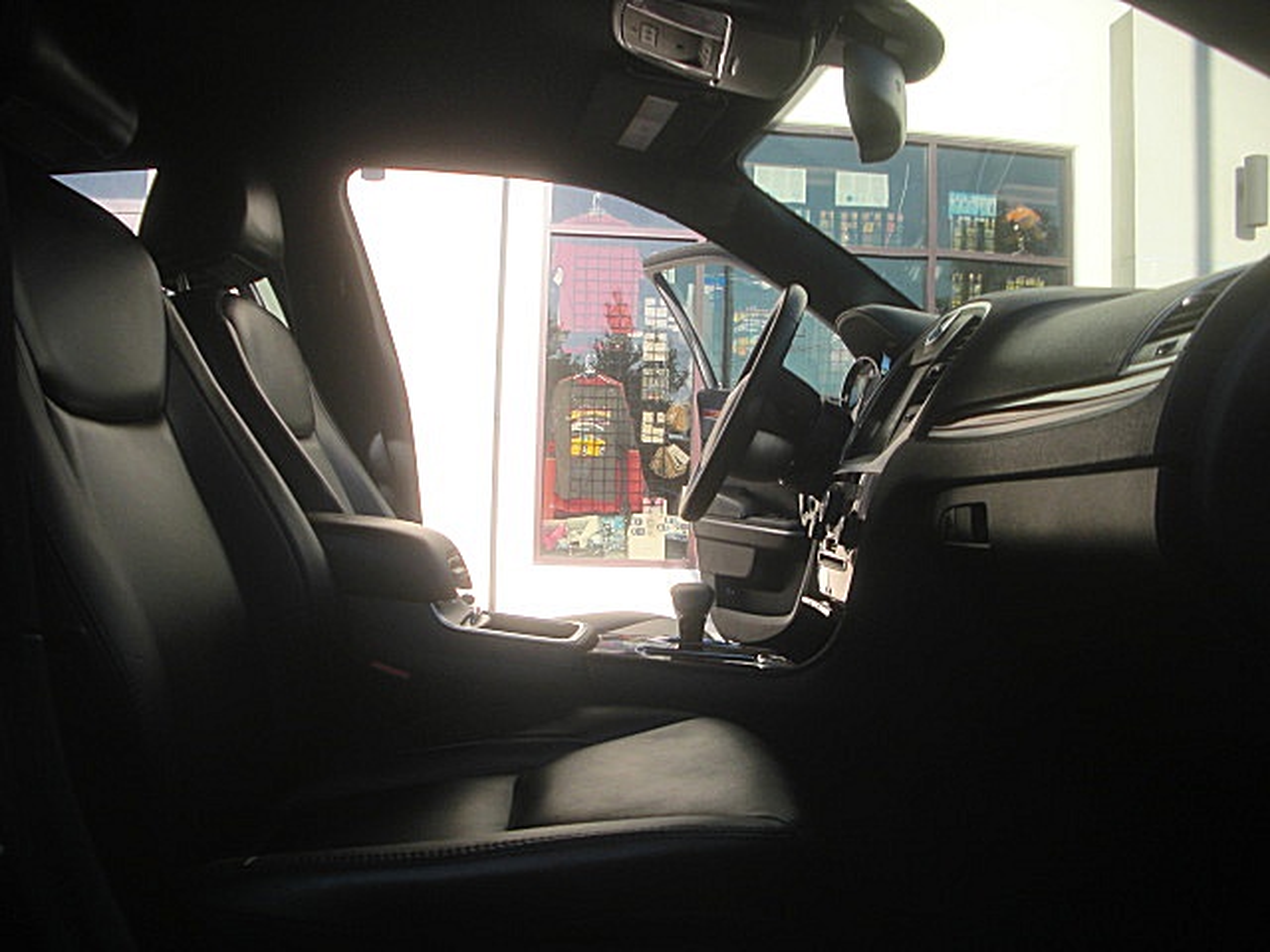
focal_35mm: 36
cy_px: 476
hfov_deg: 51.4
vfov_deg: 39.7
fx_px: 1321
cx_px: 635
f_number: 2.8
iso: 50
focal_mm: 6.3
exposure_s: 1/400
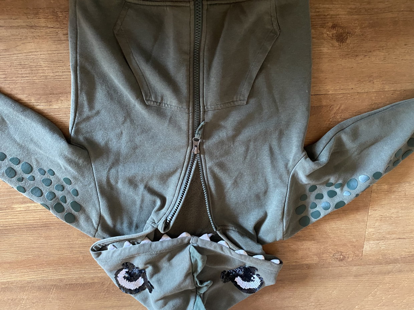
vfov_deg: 53.1
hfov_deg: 67.3
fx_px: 311
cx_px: 207
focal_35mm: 26
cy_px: 155
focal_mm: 4.25
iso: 640
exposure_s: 1/30
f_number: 1.8
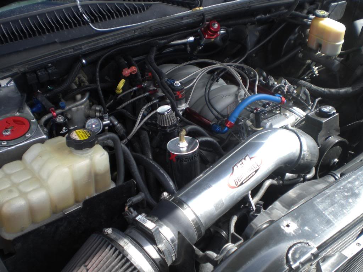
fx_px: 398
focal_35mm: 38
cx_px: 182
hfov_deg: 49.0
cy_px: 136
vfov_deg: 37.7
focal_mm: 6.3
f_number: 3.1
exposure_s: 1/160
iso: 50
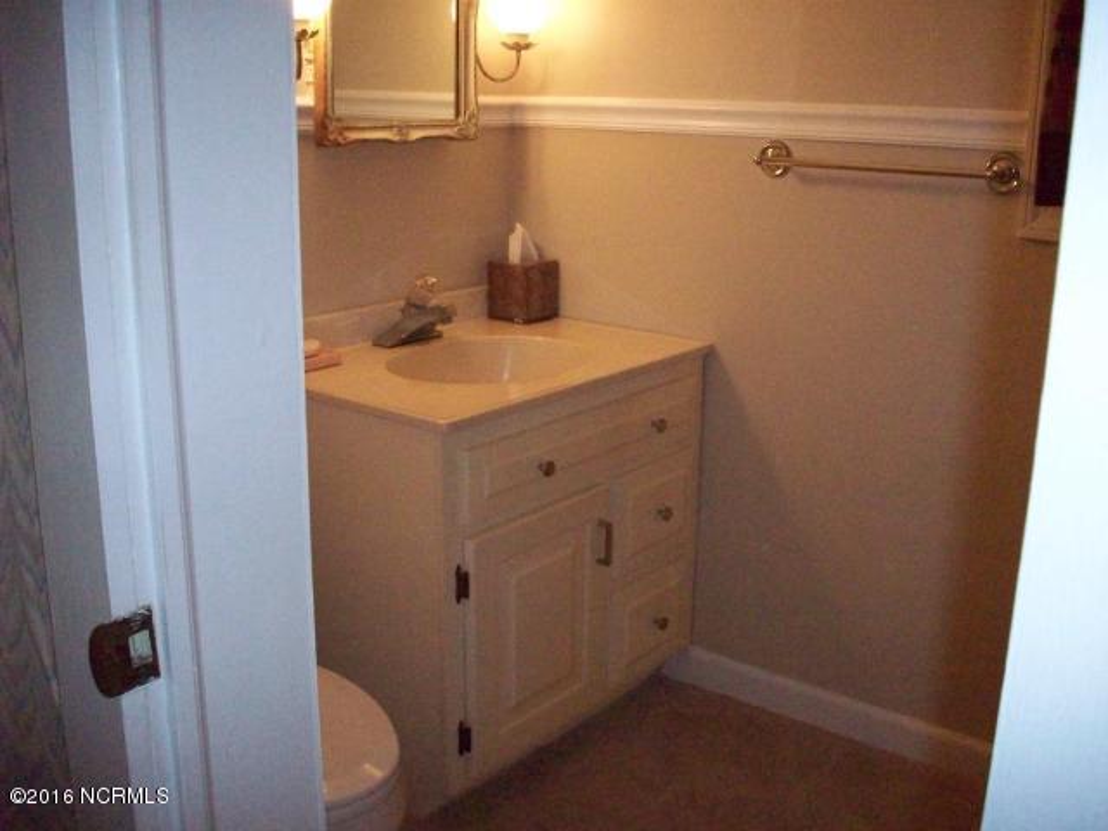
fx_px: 1184
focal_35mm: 37
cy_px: 416
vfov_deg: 38.7
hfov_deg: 50.1
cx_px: 554
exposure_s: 1/128
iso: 800
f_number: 2.8
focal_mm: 6.2
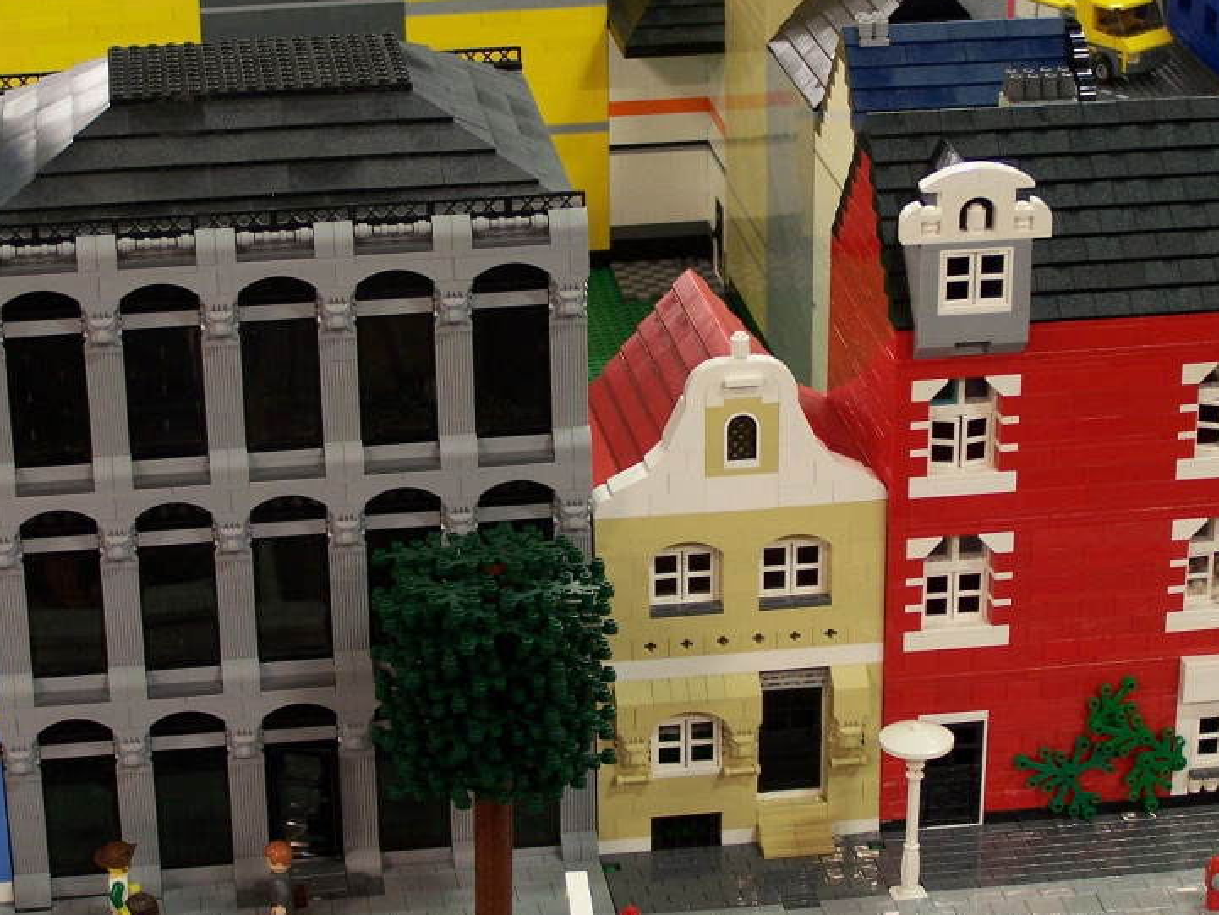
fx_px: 3452
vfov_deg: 15.1
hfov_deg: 20.0
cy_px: 426
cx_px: 670
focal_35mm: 98
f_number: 3.2
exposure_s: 1/2
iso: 80
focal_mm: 11.5
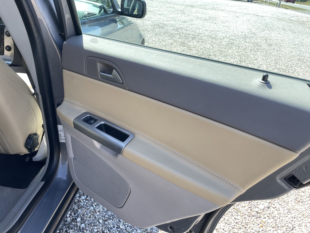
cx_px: 155
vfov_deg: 53.1
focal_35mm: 26
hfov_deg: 67.3
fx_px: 233
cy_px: 116
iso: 32
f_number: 1.6
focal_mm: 4.2
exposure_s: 1/812
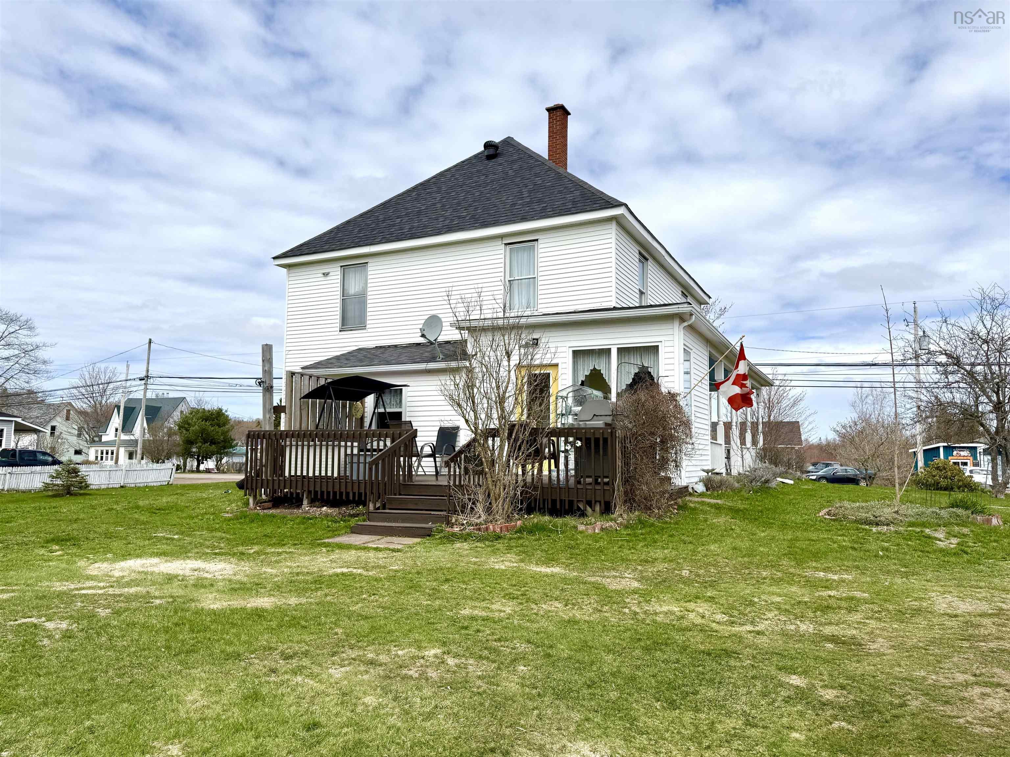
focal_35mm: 24
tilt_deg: +6.3
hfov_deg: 71.6
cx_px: 505
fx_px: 700
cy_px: 378
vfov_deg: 56.8
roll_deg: -0.5
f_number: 1.78
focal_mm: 6.76
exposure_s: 1/8130
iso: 80
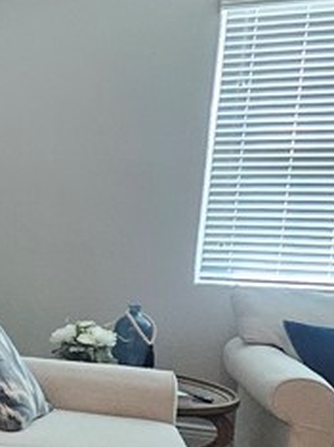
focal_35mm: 57
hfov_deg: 17.2
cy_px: 311
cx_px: -363
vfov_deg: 33.4
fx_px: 735
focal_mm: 1.7
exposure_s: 1/40
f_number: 2.2
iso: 320
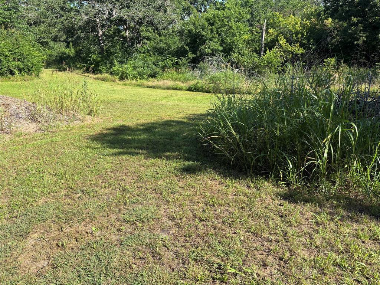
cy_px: 142
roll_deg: -0.4
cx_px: 190
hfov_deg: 67.3
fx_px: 285
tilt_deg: -17.5
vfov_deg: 53.1
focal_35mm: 26
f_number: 1.6
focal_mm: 5.96
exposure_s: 1/1279
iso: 50
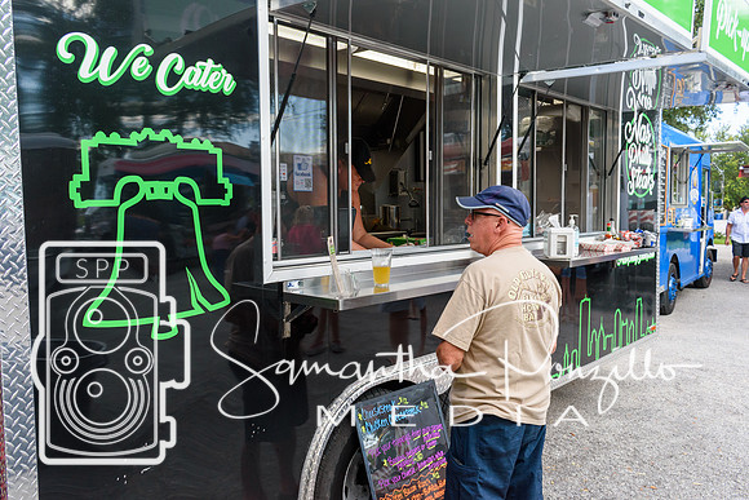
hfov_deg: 63.8
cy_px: 250
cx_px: 374
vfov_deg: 45.1
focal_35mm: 29
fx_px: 601
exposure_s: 1/200
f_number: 7.1
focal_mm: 18
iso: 400
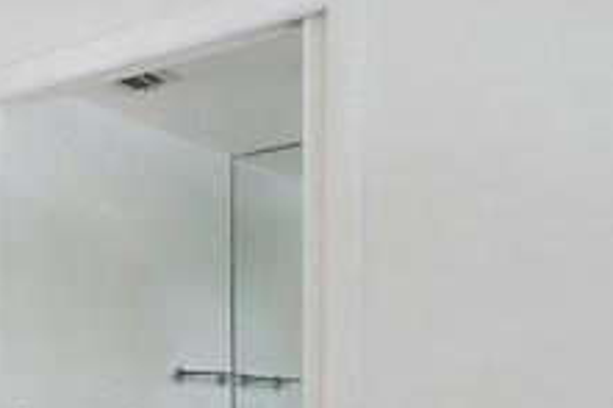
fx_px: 970
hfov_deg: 23.7
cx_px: -406
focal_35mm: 57
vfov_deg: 22.8
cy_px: 408
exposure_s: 1/5
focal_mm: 14
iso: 200
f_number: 10
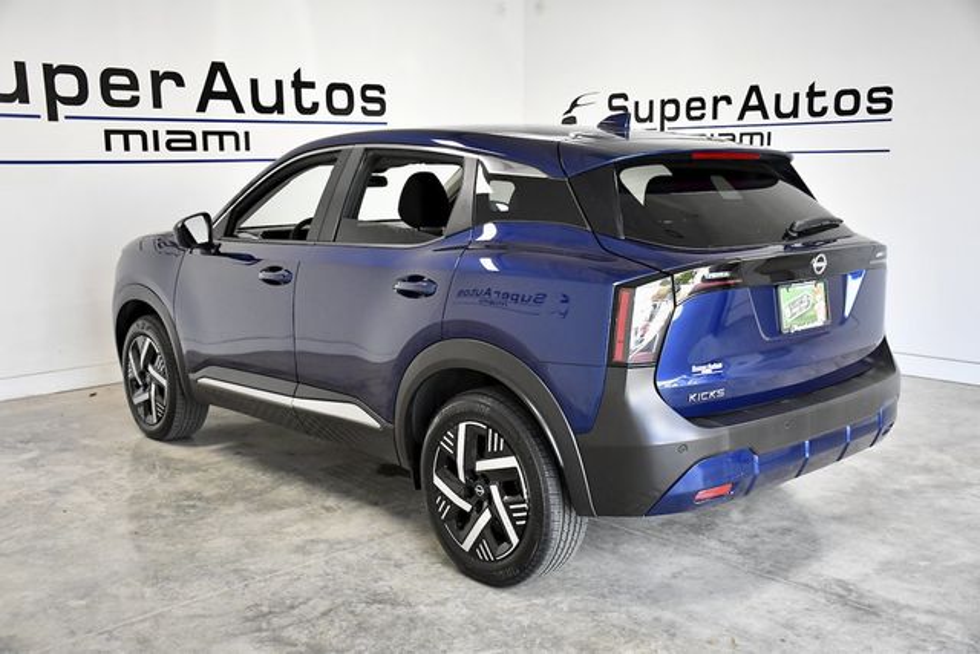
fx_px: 980
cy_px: 327
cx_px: 490
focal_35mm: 36
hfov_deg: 53.1
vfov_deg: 36.9
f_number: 3.8
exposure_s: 1/800
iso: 2500
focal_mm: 24
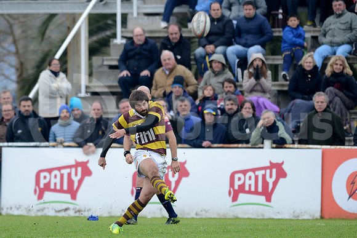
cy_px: 119
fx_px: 4166
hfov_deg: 4.9
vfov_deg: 3.3
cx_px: 178
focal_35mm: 420
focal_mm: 420
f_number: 4
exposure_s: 1/800
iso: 800
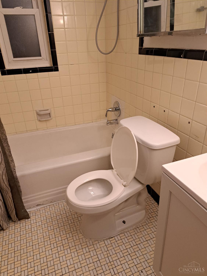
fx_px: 191
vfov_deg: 71.6
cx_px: 104
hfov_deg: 56.8
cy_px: 138
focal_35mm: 24
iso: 400
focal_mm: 5.23
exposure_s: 1/60
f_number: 1.8
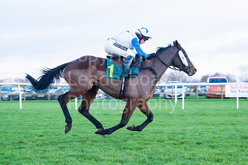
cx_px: 136
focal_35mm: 94
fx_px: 650
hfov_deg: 21.6
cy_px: 82
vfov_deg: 14.5
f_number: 3.5
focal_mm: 80
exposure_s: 1/1250
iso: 1250
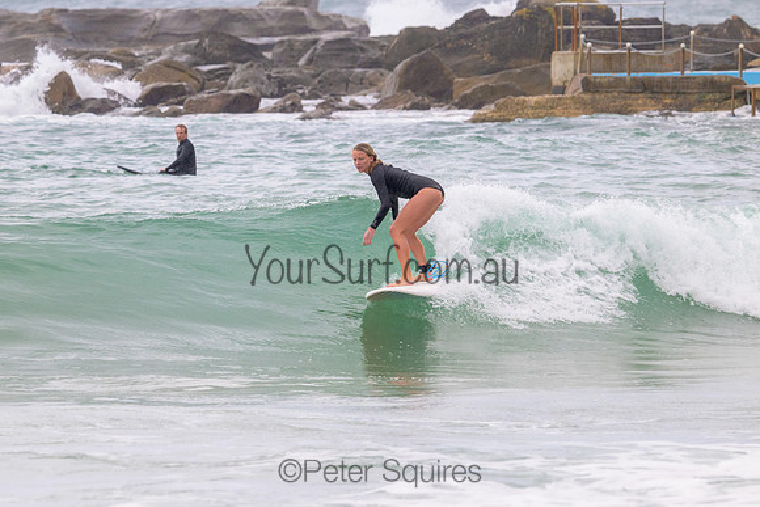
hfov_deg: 4.4
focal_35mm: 471
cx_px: 351
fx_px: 9946
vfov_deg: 2.9
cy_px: 234
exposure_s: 1/1250
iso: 1250
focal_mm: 430
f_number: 11
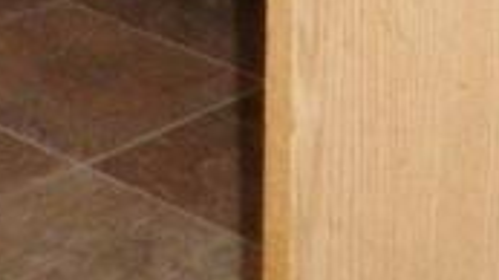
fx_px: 2393
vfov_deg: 5.8
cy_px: -776
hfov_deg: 11.0
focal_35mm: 181
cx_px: -462
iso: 400
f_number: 3.5
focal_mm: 5
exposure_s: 1/30
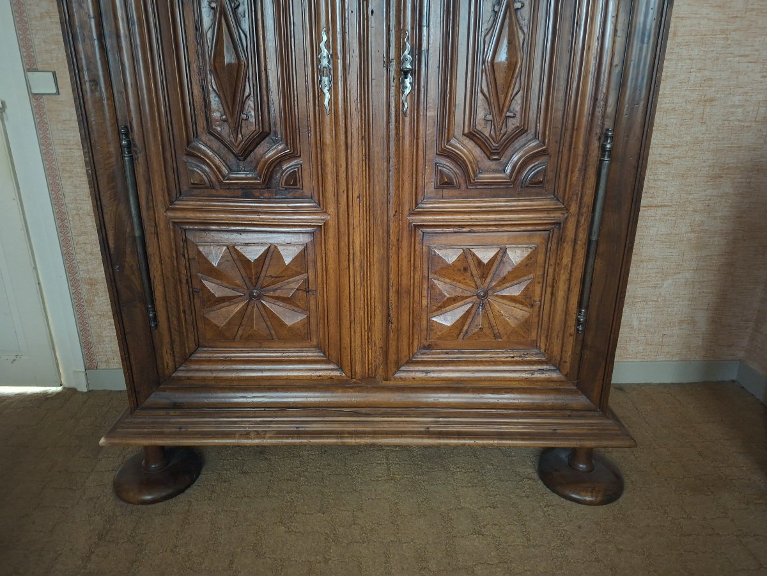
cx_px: 384
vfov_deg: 58.9
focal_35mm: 23
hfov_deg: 73.9
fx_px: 510
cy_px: 288
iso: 1250
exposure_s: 1/17
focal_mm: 5.54
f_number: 1.8
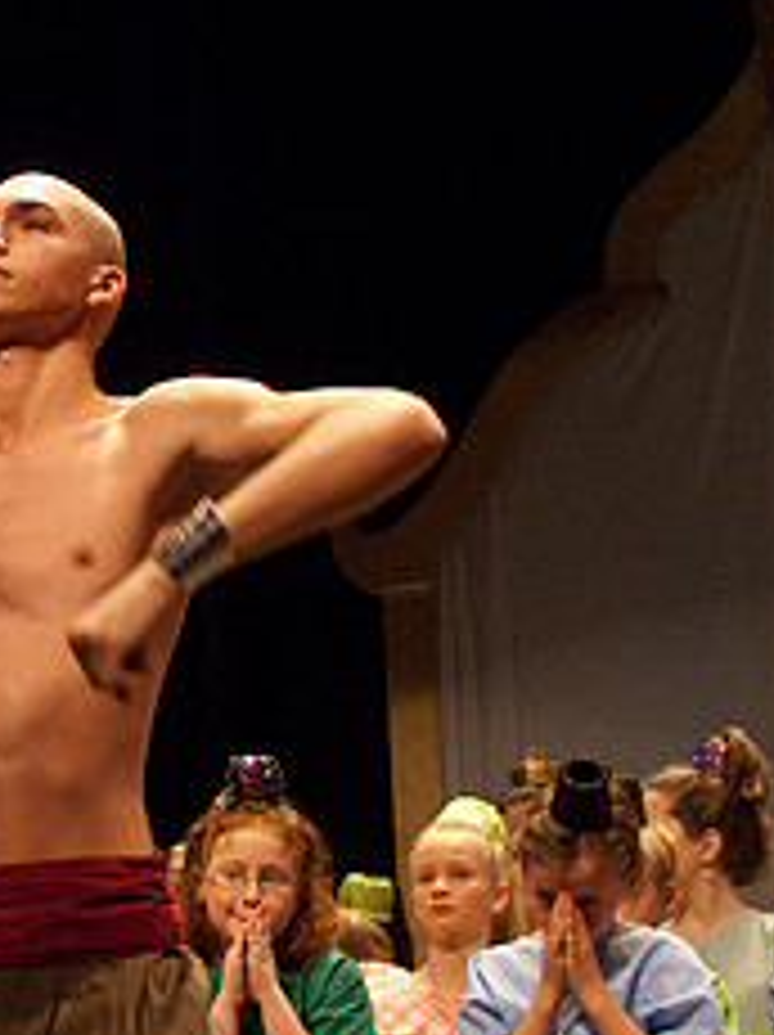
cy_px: 464
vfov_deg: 19.3
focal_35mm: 102
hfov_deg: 14.0
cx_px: -162
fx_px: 3047
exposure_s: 1/160
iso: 1000
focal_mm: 28
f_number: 2.8
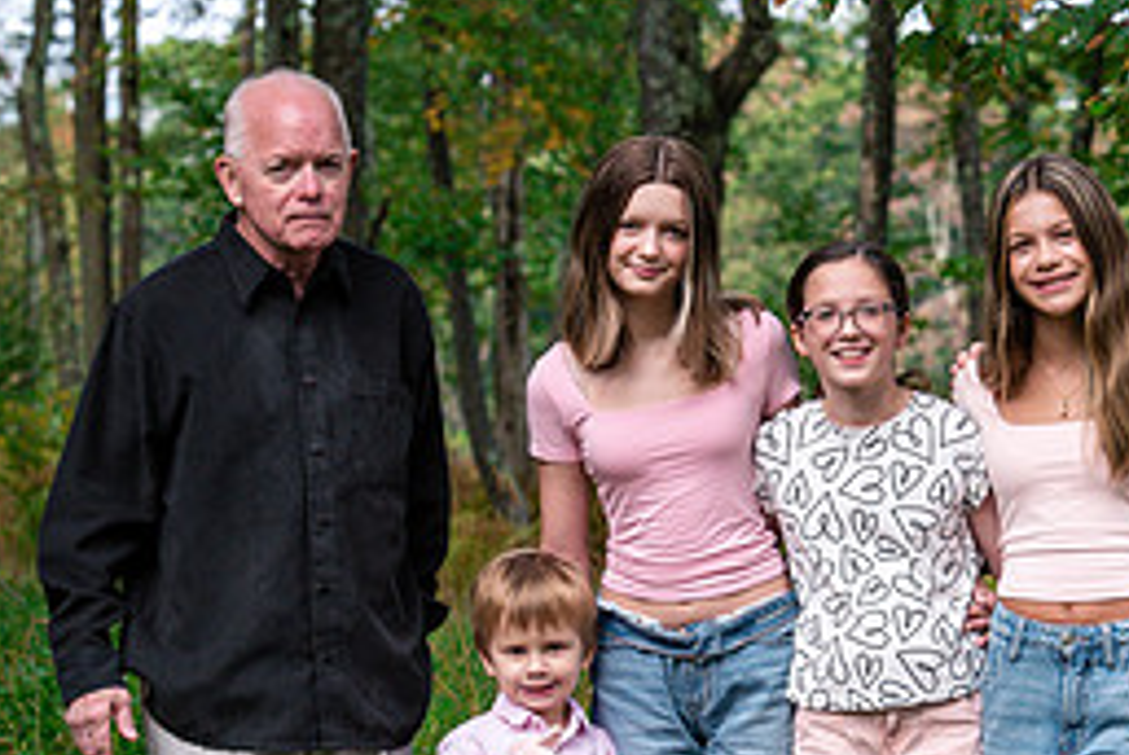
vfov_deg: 5.3
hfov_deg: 7.9
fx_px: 8163
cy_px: 639
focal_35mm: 260
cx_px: 852
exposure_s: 1/500
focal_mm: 105
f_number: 8
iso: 640
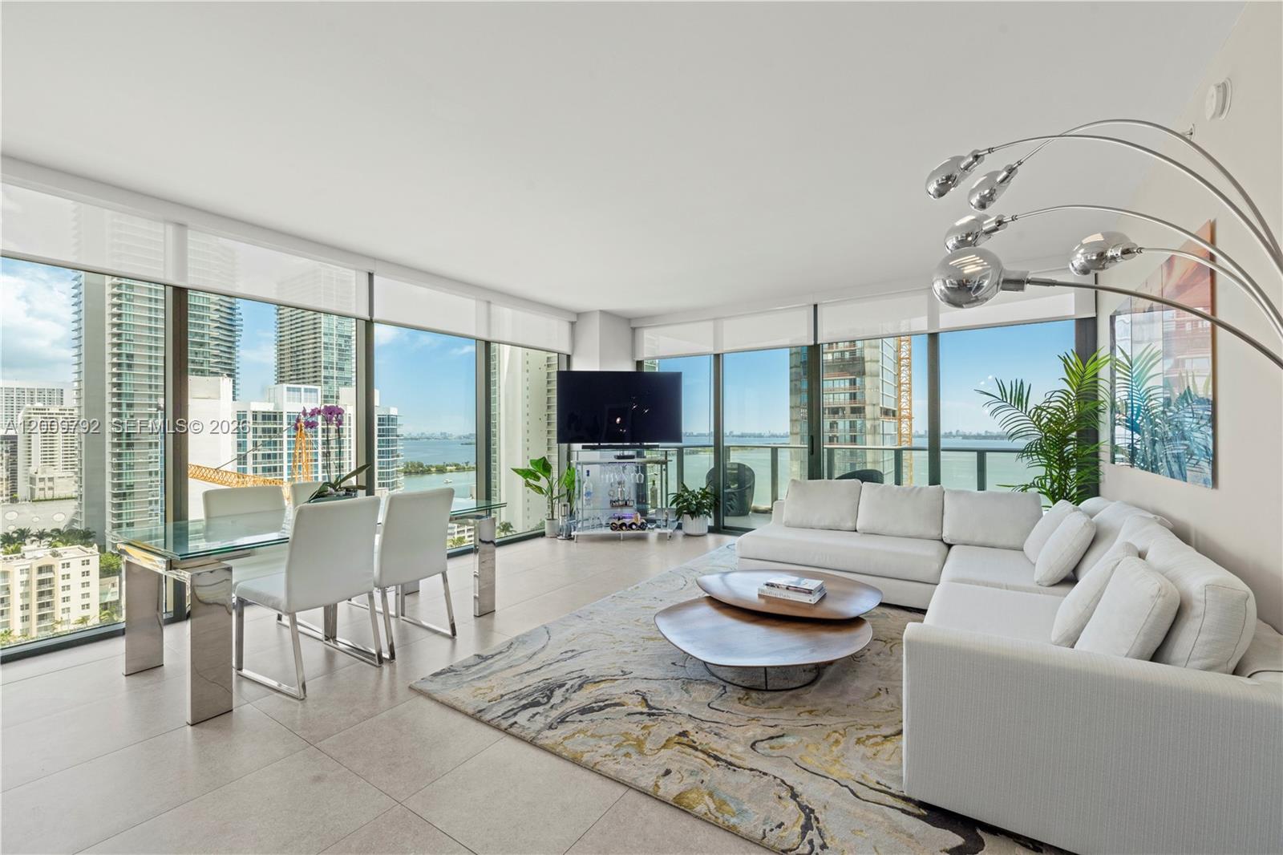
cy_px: 428
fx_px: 534
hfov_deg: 100.4
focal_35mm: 15
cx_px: 642
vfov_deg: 77.3
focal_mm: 15
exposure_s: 1/40
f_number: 11
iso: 800
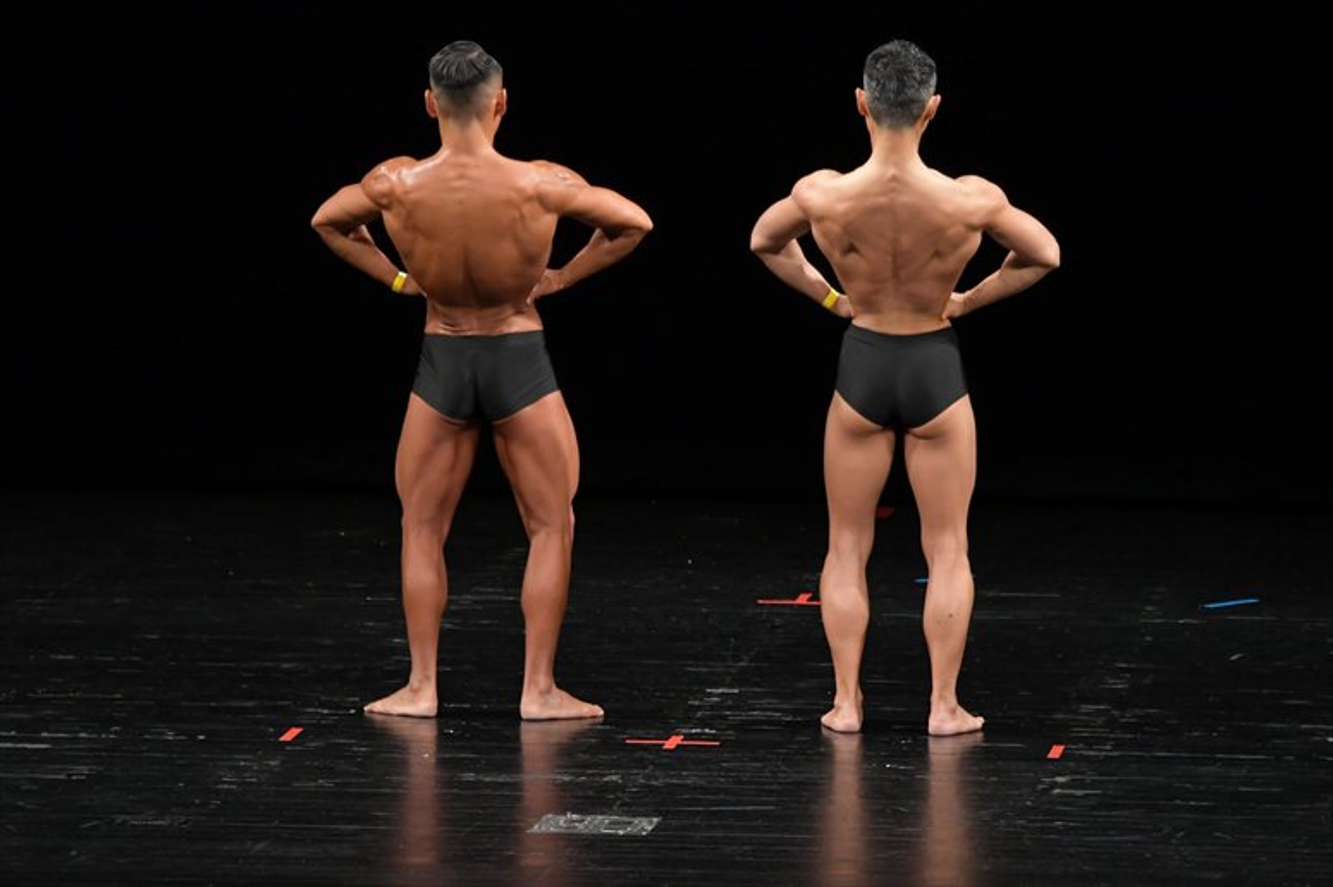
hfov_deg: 7.6
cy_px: 444
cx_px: 666
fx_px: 9993
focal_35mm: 270
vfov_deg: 5.1
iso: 2500
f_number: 5.6
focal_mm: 180
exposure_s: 1/400
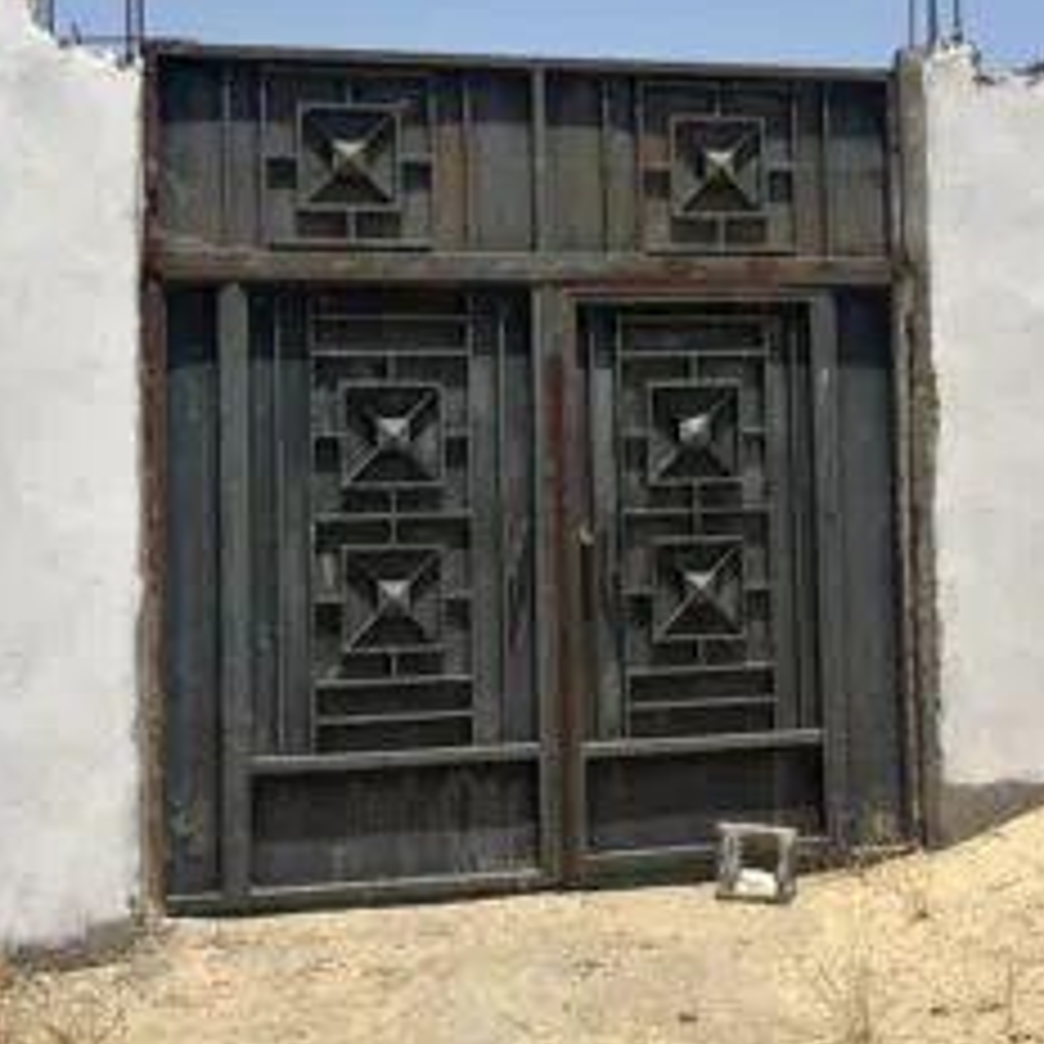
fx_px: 2491
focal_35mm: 73
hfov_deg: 23.7
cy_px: 297
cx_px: 590
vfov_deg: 23.5
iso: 64
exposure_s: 1/6623
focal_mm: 6.86
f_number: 1.78
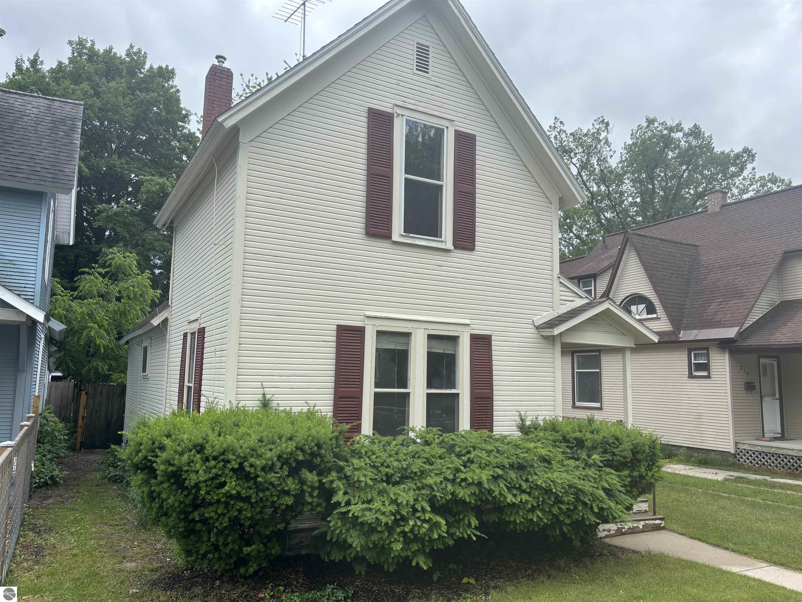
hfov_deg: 67.3
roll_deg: -1.2
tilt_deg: +7.7
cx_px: 401
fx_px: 602
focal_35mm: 26
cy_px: 301
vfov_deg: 53.1
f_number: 1.6
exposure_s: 1/1220
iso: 50
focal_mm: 5.96
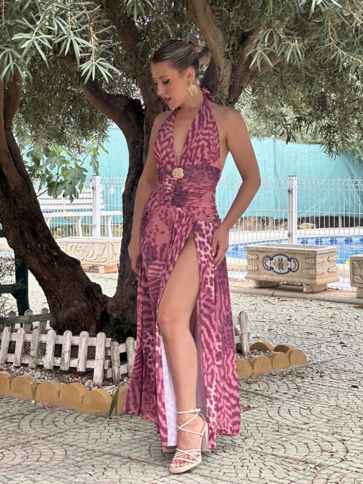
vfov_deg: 25.3
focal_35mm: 77
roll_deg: -1.5
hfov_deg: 19.1
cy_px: 242
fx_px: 1077
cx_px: 182
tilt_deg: -4.2
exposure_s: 1/99
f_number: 2.8
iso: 32
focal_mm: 9
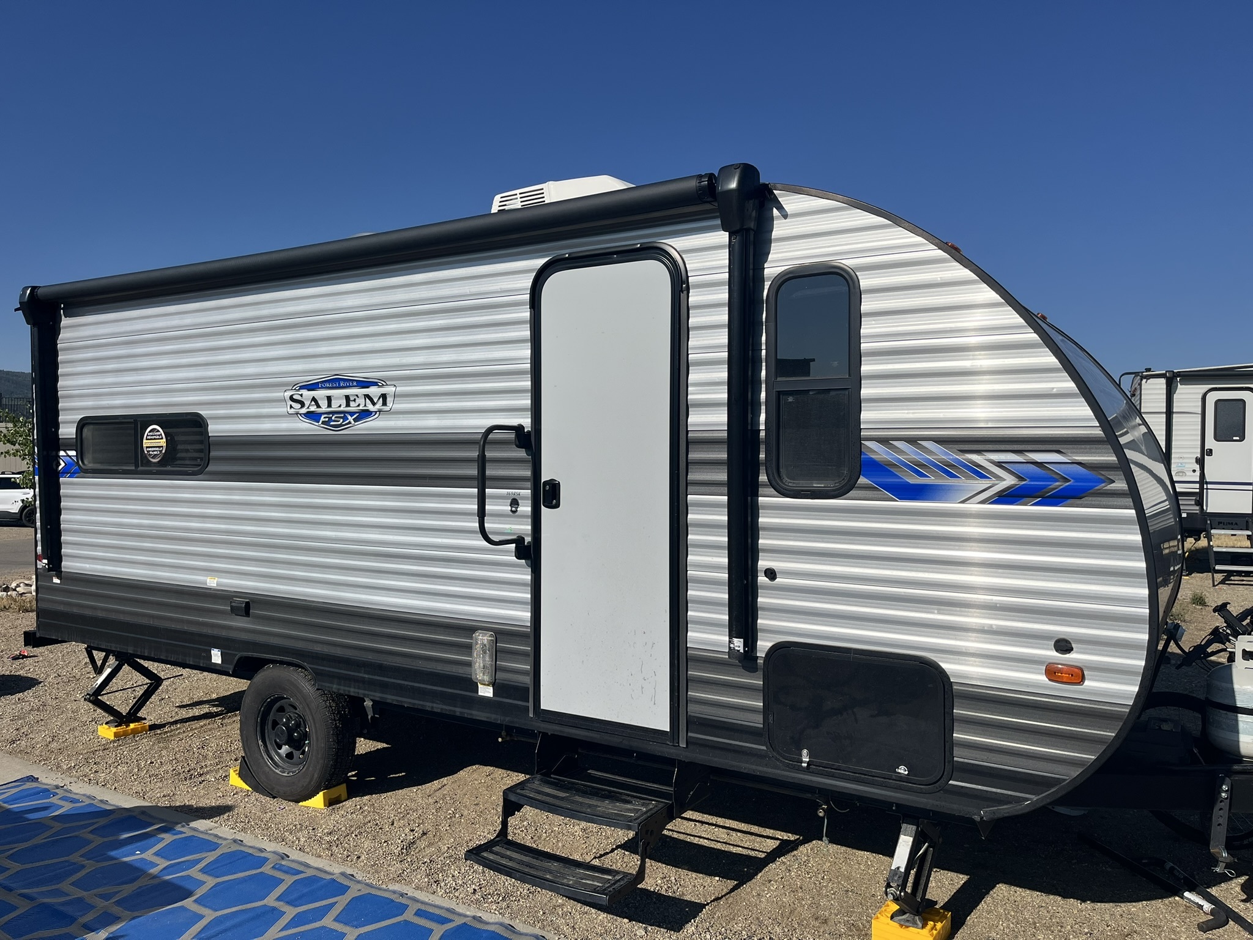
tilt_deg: -1.0
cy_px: 470
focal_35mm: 26
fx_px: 941
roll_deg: +0.0
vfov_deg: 53.1
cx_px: 626
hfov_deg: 67.3
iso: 50
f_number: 1.6
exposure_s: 1/9901
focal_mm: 5.1
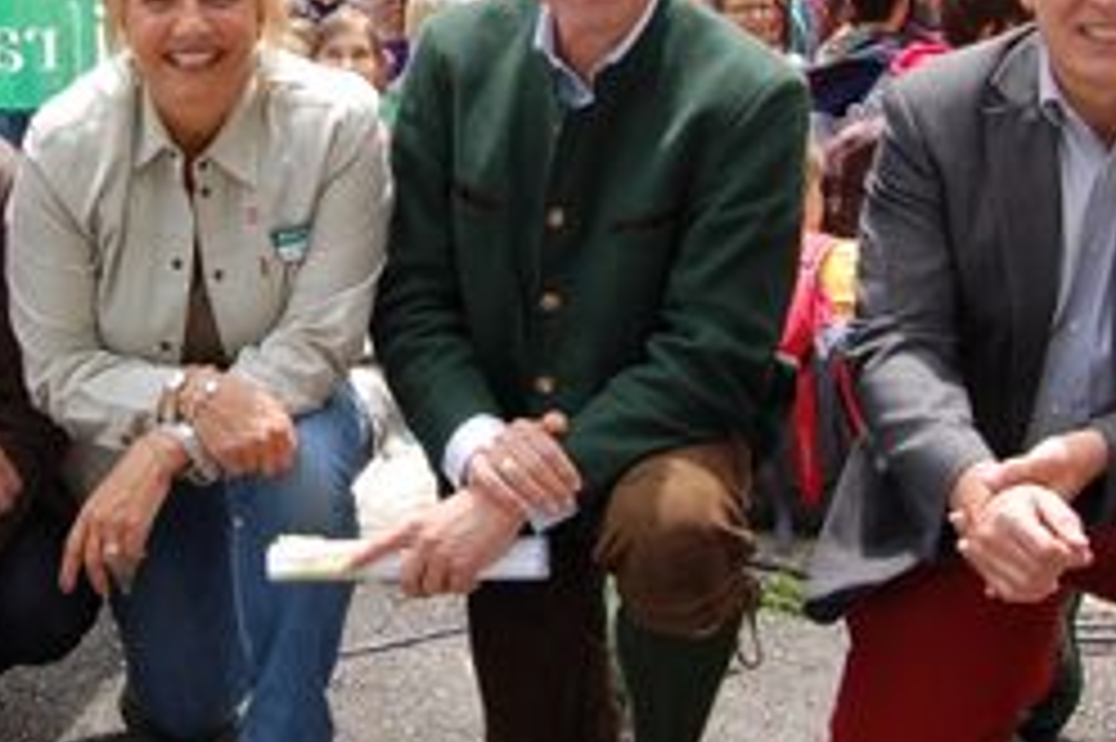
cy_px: 63
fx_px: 2107
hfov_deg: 29.4
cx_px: 328
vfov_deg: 19.6
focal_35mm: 68
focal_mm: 22
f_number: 7.1
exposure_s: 1/200
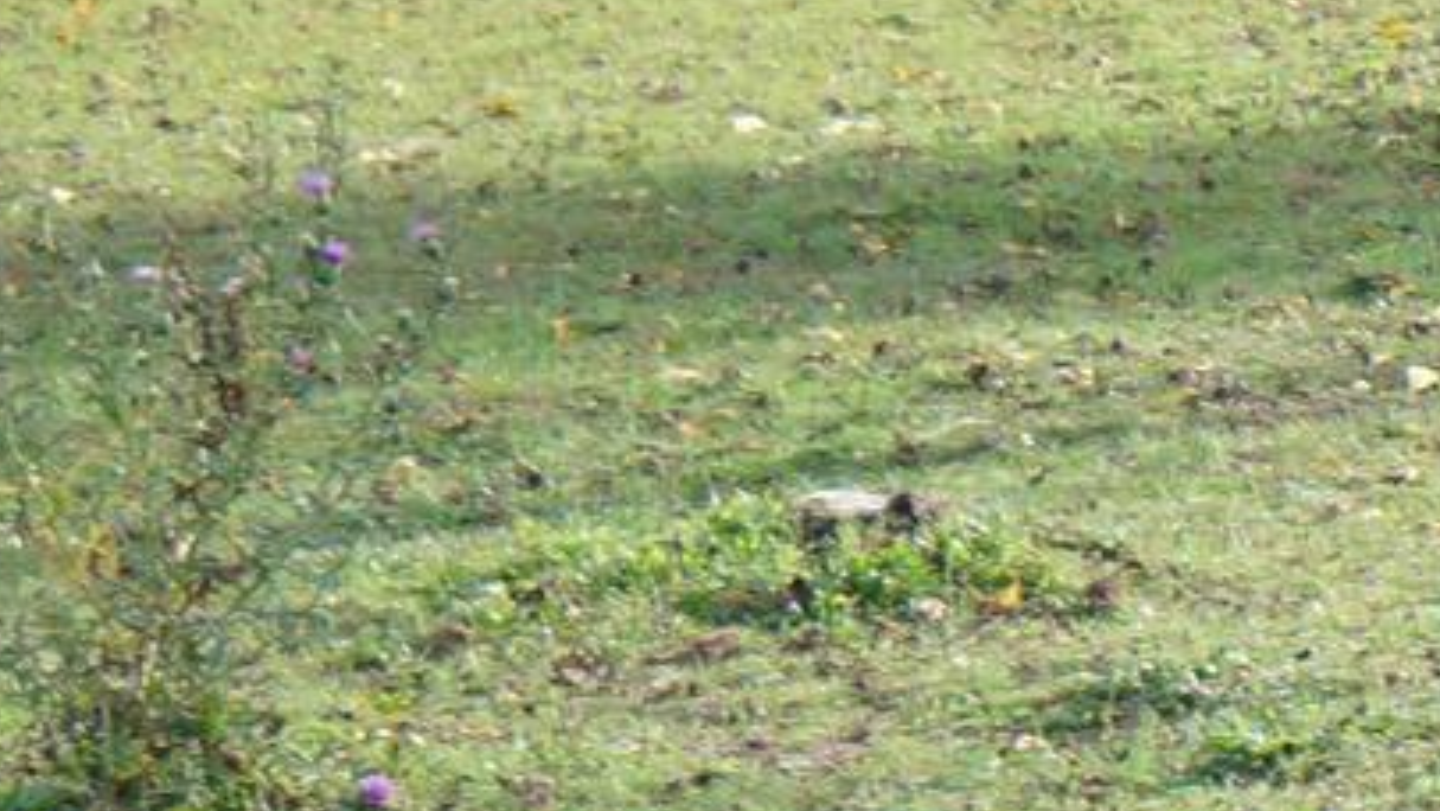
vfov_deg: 1.6
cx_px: 3243
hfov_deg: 2.9
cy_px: 381
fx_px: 28490
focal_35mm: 746
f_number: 5.6
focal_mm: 94
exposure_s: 1/160
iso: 250
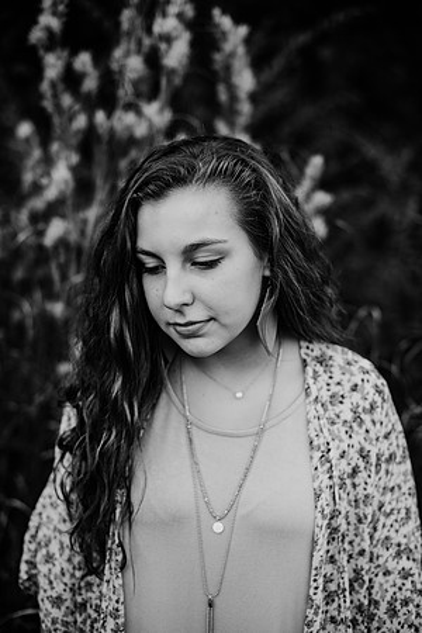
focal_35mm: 50
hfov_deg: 27.0
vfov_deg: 39.6
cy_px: 316
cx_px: 211
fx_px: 879
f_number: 2.2
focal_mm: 50
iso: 200
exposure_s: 1/1600
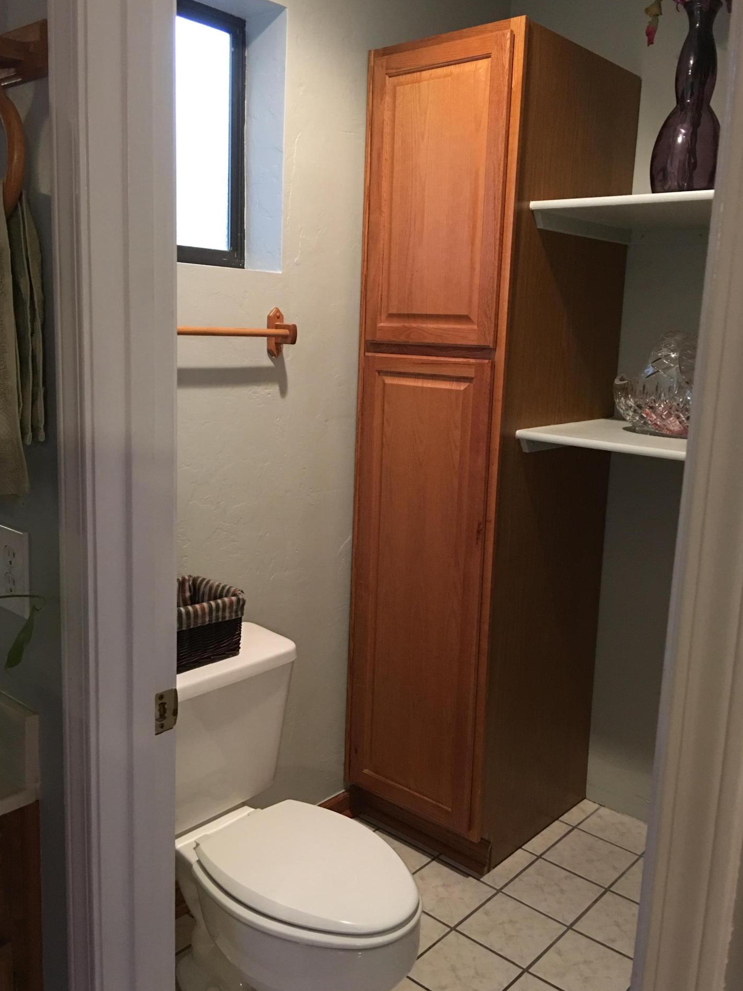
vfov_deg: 58.3
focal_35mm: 31
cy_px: 486
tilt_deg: -9.7
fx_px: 887
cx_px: 367
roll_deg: -2.2
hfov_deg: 45.4
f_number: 2.2
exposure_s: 1/15
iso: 125
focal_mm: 4.15
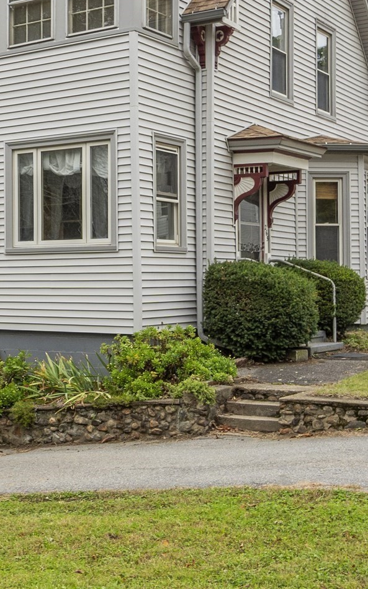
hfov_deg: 22.5
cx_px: -10
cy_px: 196
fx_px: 883
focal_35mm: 55
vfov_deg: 36.5
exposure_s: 1/125
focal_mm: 17
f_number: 8
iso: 250
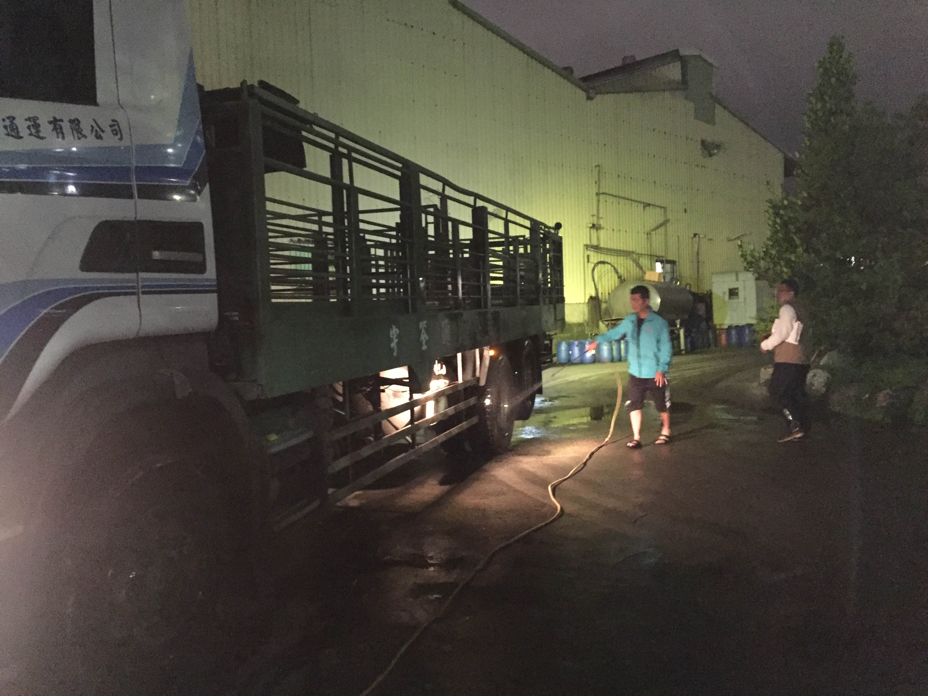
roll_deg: -0.4
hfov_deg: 61.7
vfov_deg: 48.2
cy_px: 348
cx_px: 464
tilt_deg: -2.2
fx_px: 777
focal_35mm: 29
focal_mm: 4.15
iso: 1600
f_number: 2.2
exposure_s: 1/15
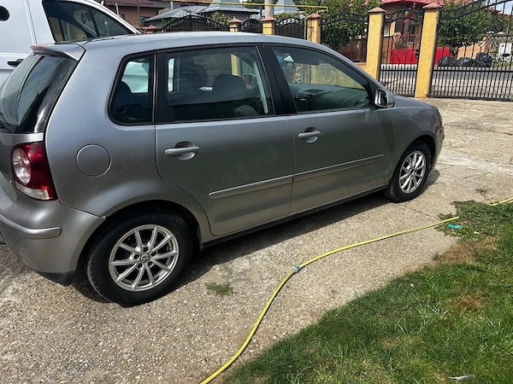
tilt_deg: -20.1
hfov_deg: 67.3
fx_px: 385
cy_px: 192
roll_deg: +1.4
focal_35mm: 26
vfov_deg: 53.1
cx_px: 256
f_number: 1.5
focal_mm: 5.7
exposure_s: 1/3356
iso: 50
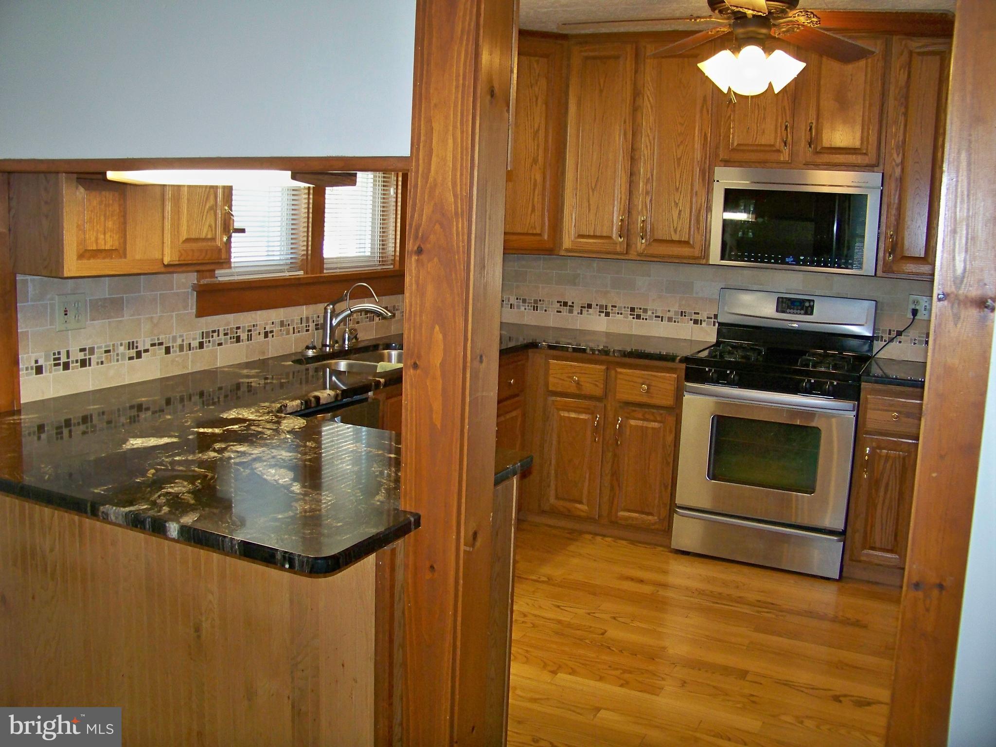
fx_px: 950
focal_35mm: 33
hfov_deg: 55.4
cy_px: 374
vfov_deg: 42.9
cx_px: 498
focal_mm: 5.85
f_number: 2.8
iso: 200
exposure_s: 1/30
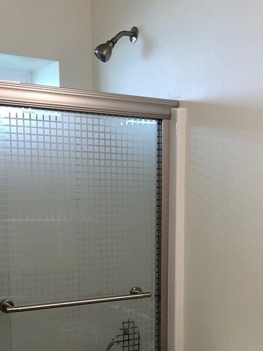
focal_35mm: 58
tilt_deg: -9.7
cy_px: 295
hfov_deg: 25.2
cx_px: 163
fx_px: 588
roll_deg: +0.0
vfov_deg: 32.1
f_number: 1.8
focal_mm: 3.99
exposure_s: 1/24
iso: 40
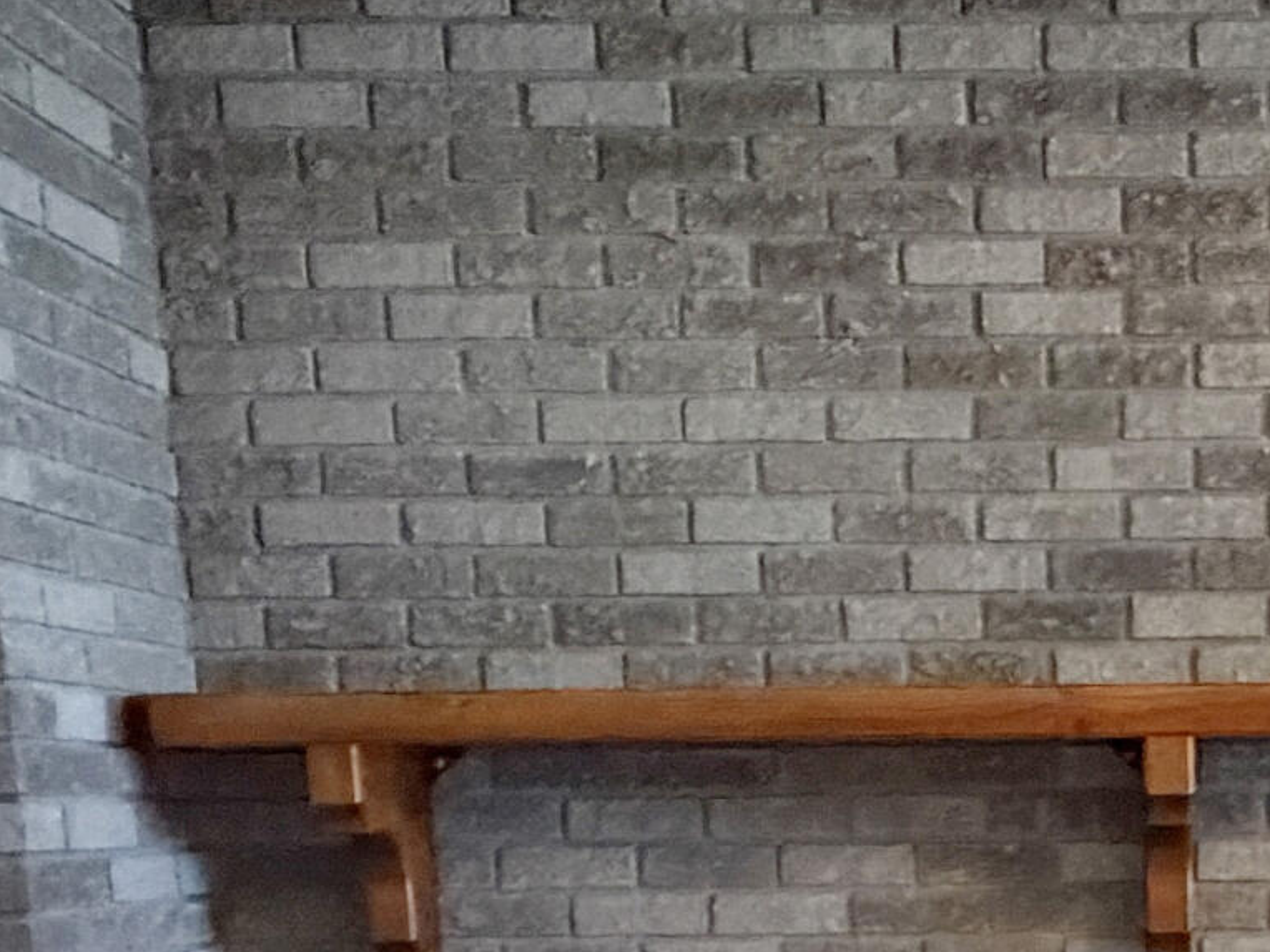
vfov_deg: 24.0
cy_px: 1160
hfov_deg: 32.9
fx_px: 2018
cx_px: 1174
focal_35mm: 55
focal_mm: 2.22
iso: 1250
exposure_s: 1/60
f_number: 2.2
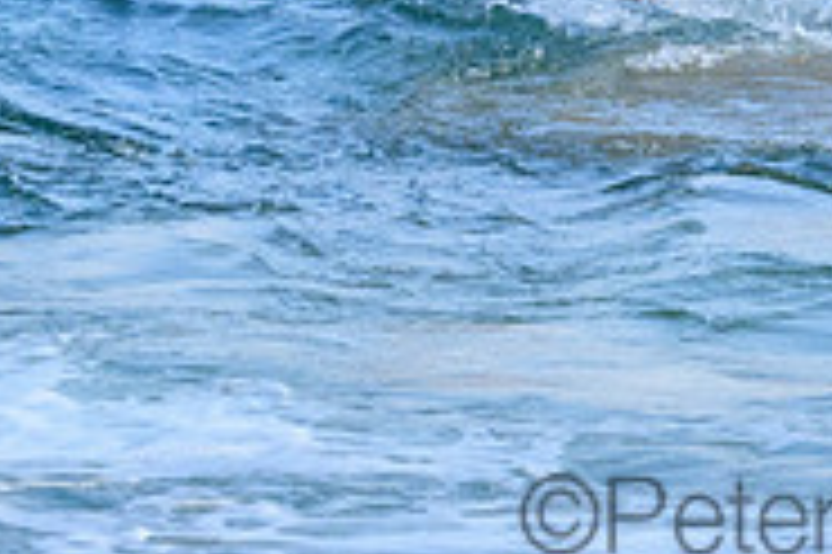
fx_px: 26831
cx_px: 868
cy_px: -232
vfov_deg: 1.2
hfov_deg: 1.8
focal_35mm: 1162
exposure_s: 1/2000
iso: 2500
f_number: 11
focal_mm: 370
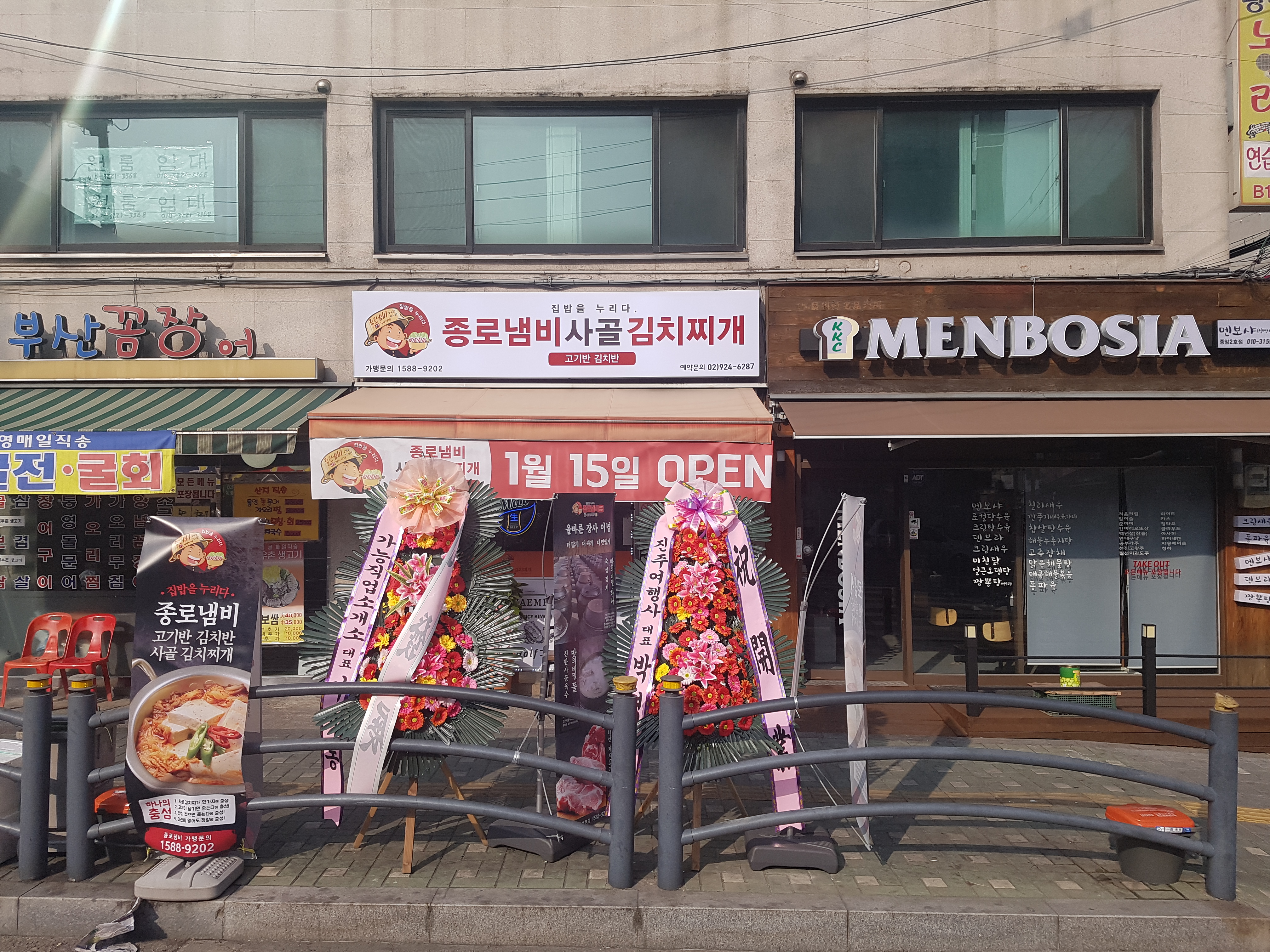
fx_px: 954
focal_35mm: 26
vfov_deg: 53.1
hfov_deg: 67.3
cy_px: 476
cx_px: 635
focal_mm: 4.2
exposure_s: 1/2384
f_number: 1.7
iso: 50
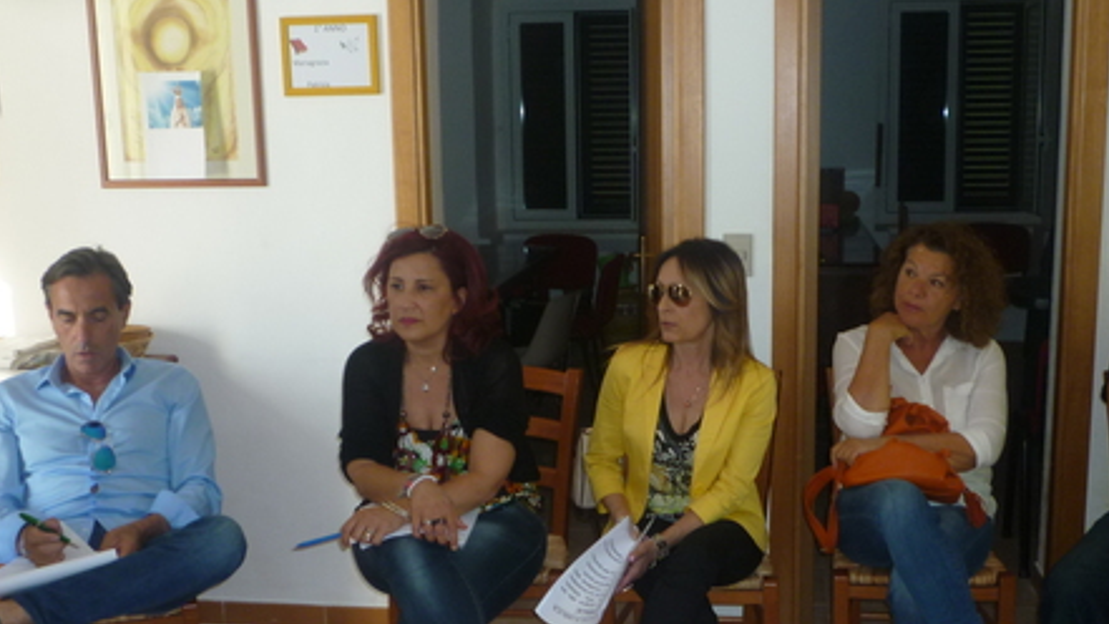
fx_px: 1264
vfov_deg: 27.6
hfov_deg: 47.2
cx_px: 629
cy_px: 385
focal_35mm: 43
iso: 125
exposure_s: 1/30
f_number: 3.3
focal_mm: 5.2
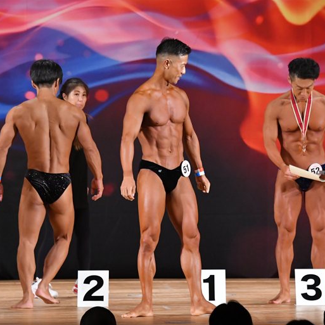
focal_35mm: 289
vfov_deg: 6.1
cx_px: 178
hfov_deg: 6.1
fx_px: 3070
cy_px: 163
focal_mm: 150
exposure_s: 1/400
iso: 4000
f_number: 5.6
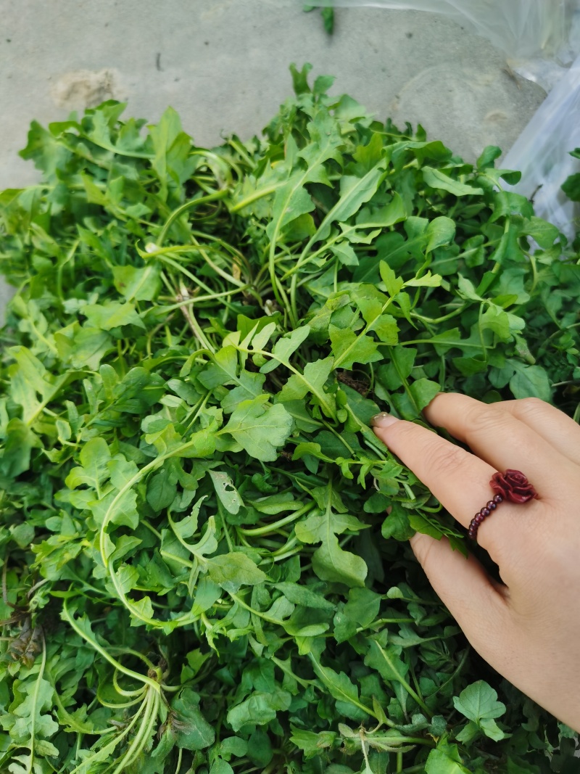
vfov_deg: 65.3
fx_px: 603
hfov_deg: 51.3
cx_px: 290
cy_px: 387
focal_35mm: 27
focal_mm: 5.58
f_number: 1.8
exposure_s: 1/271
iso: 50
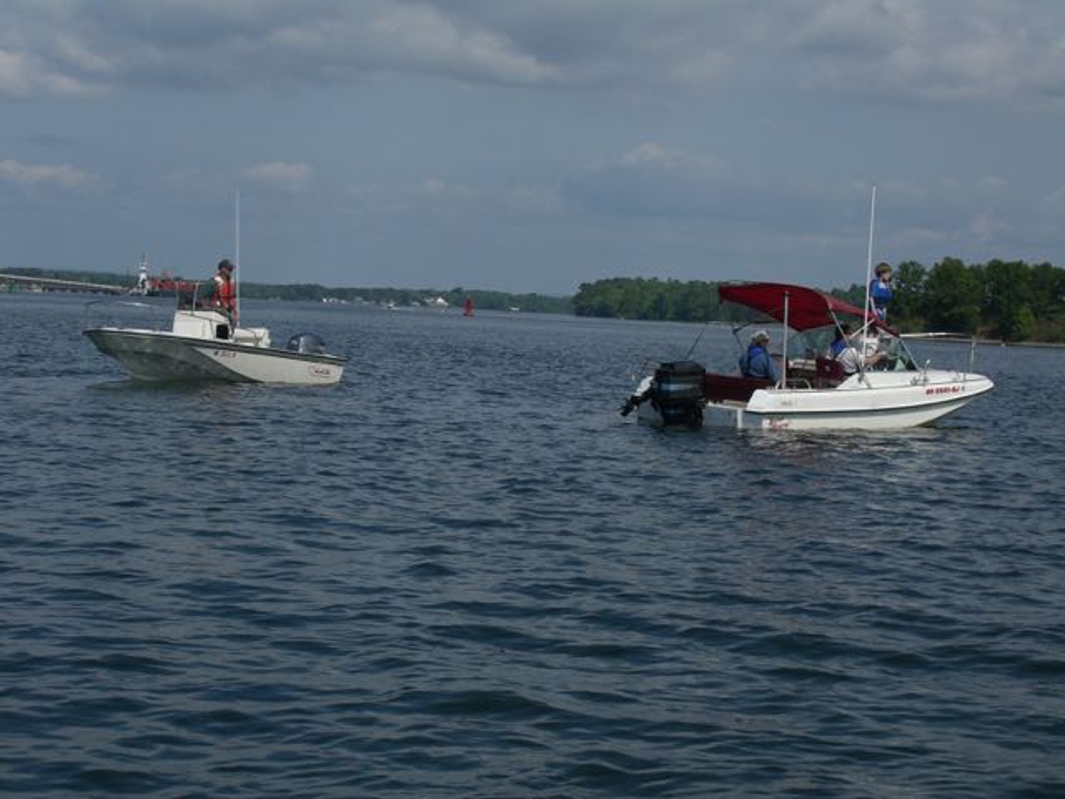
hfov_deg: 24.4
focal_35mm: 80
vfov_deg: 18.4
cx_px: 532
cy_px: 400
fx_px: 2461
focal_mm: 16.6
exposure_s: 1/250
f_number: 12
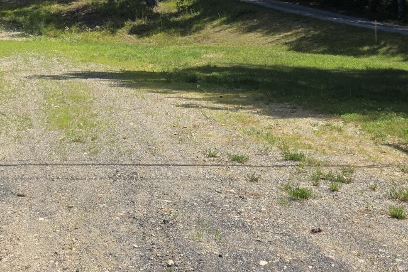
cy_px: -110
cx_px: 65
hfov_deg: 27.0
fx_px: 827
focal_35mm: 73
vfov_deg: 17.2
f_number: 1.7
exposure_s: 1/4145
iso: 80
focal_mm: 6.3
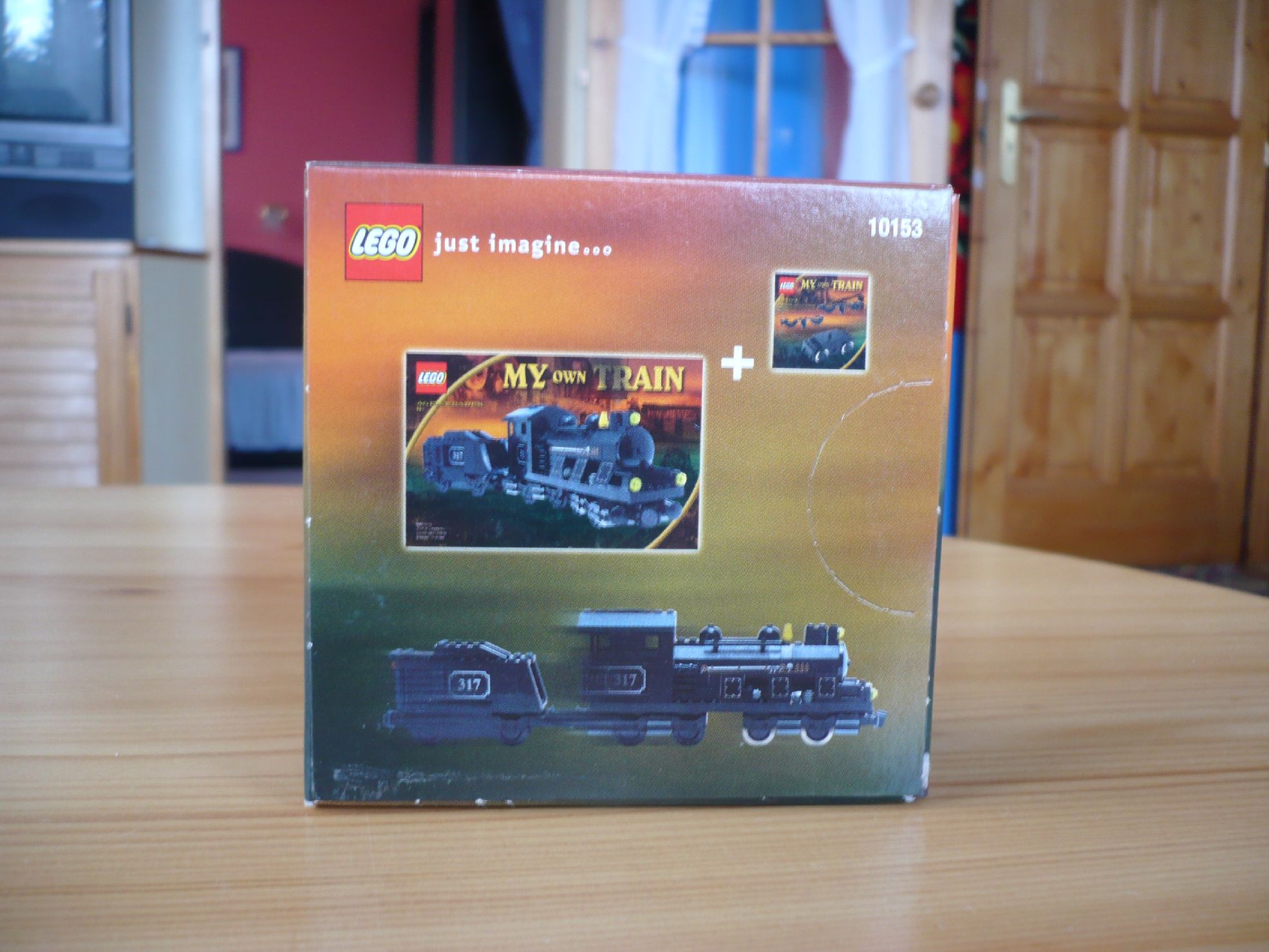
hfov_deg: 52.6
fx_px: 1283
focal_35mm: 35
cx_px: 634
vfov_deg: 40.7
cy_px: 476
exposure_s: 1/15
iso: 100
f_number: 2.8
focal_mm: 5.8
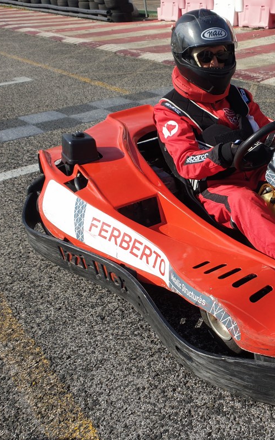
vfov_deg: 52.7
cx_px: 263
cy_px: 220
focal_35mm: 37
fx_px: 444
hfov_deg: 32.2
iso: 50
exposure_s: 1/1678
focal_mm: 4.3
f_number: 2.4
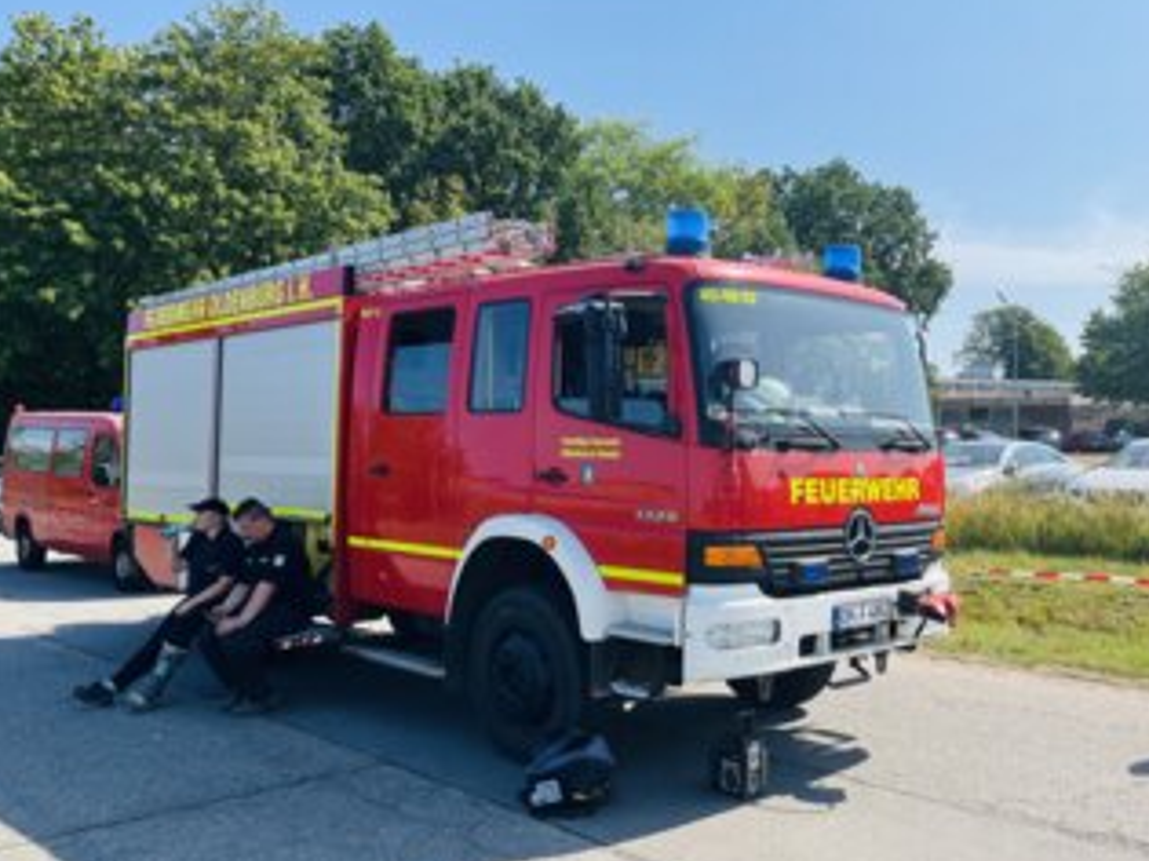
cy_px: 441
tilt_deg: -0.5
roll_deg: +0.1
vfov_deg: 42.9
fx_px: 1095
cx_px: 609
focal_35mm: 33
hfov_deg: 55.3
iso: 50
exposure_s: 1/2268
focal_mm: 5.1
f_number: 1.6
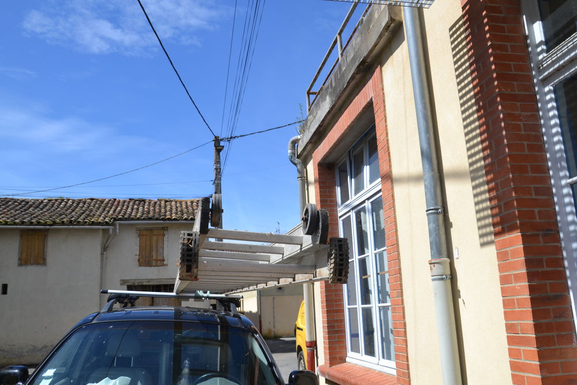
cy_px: 192
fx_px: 505
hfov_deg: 59.5
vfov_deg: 41.7
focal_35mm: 32
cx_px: 288
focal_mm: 21
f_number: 8
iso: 100
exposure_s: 1/250
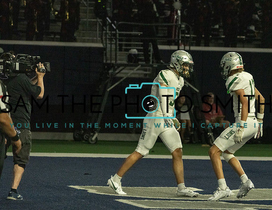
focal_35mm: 272
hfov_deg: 7.2
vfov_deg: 5.6
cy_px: 101
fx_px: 2159
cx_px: 170
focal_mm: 229
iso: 12800
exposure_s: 1/1250
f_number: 5.6
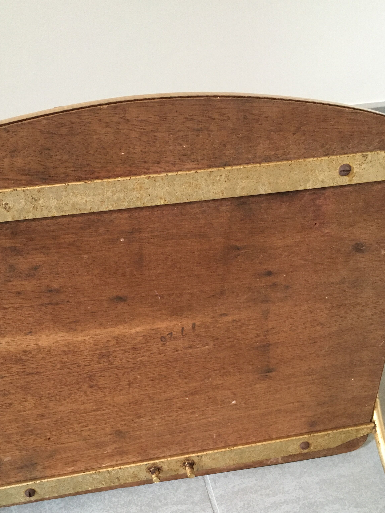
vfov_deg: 48.8
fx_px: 563
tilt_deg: -45.1
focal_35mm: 38
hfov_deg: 37.6
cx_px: 152
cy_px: 294
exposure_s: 1/25
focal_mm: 4.15
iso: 200
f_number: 2.2
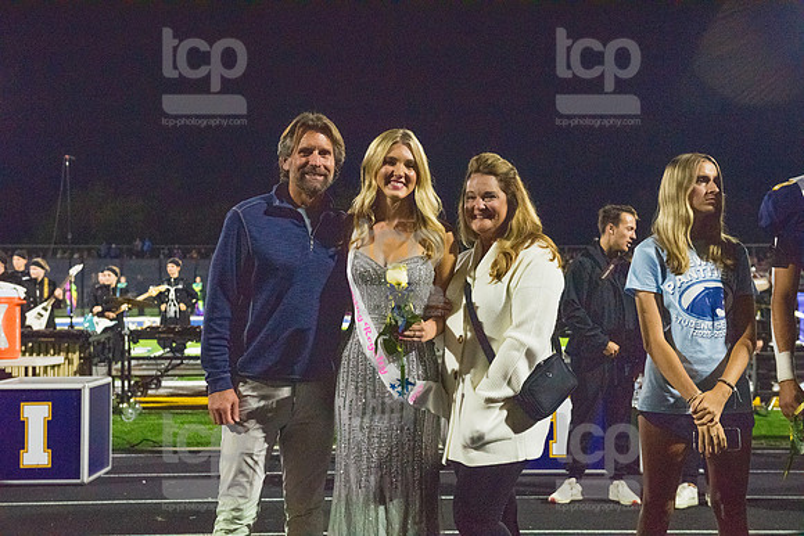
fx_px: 1229
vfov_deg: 24.6
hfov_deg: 36.2
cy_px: 268
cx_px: 402
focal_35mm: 55
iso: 8000
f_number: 5
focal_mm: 55
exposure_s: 1/500
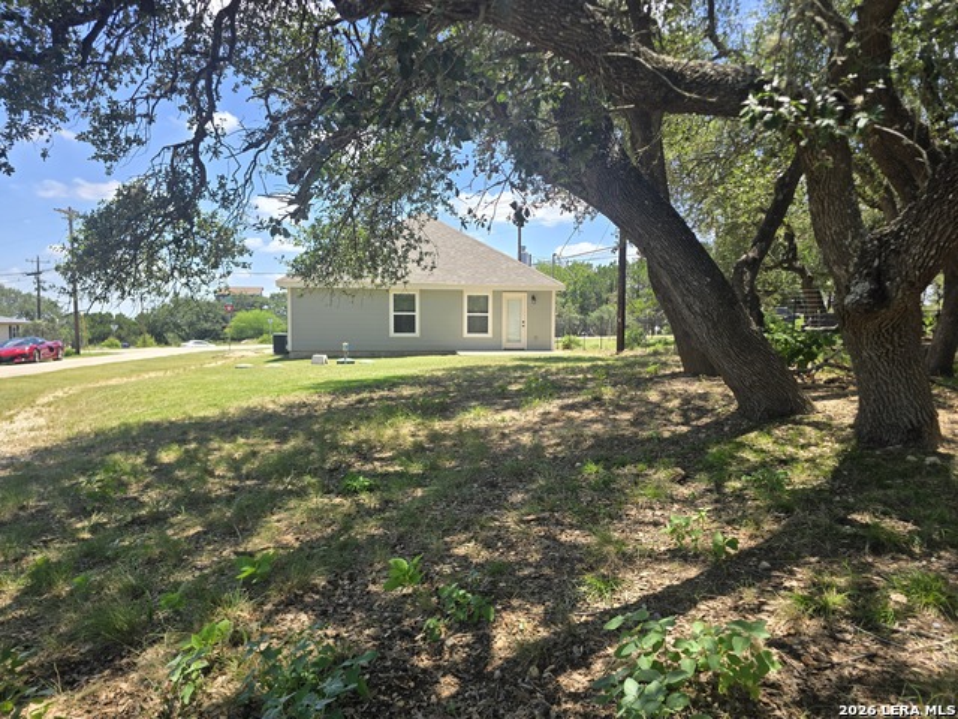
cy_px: 360
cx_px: 479
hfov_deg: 73.9
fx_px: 637
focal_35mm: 23
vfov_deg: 58.9
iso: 12
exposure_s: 1/338
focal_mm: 6.3
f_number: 1.7
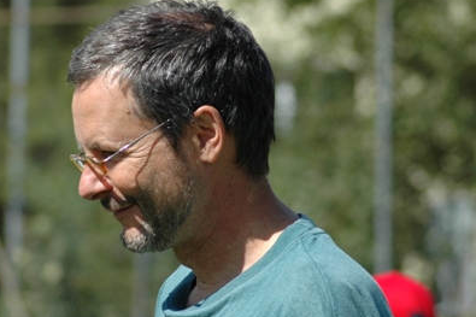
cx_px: 177
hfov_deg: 5.5
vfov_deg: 3.6
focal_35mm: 377
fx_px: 4980
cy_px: 182
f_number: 6.3
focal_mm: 155
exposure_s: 1/640
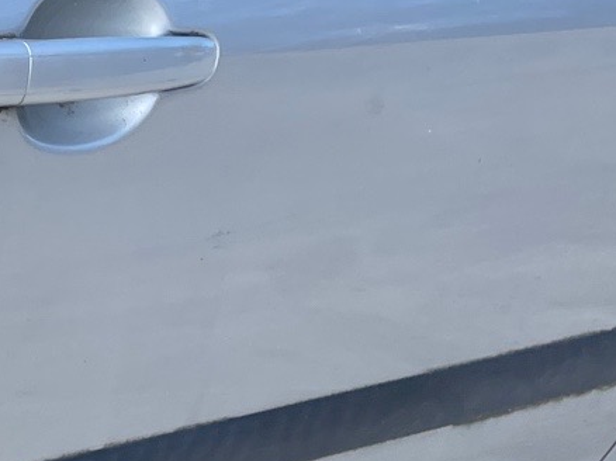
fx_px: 2028
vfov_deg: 12.8
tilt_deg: -24.9
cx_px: -703
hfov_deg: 13.9
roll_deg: -2.1
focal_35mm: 114
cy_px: 469
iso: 32
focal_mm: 4.2
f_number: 1.6
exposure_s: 1/1182
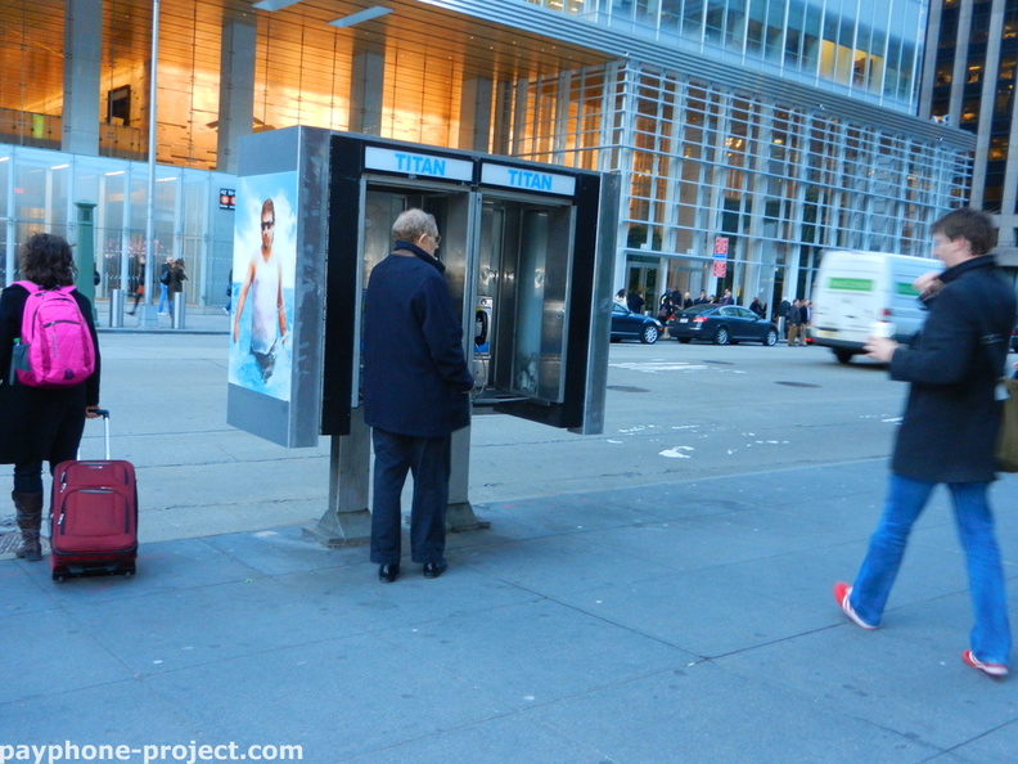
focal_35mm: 33
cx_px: 509
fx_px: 970
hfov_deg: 55.4
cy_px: 382
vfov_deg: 42.9
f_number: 3.8
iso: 450
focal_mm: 5.9
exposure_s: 1/30
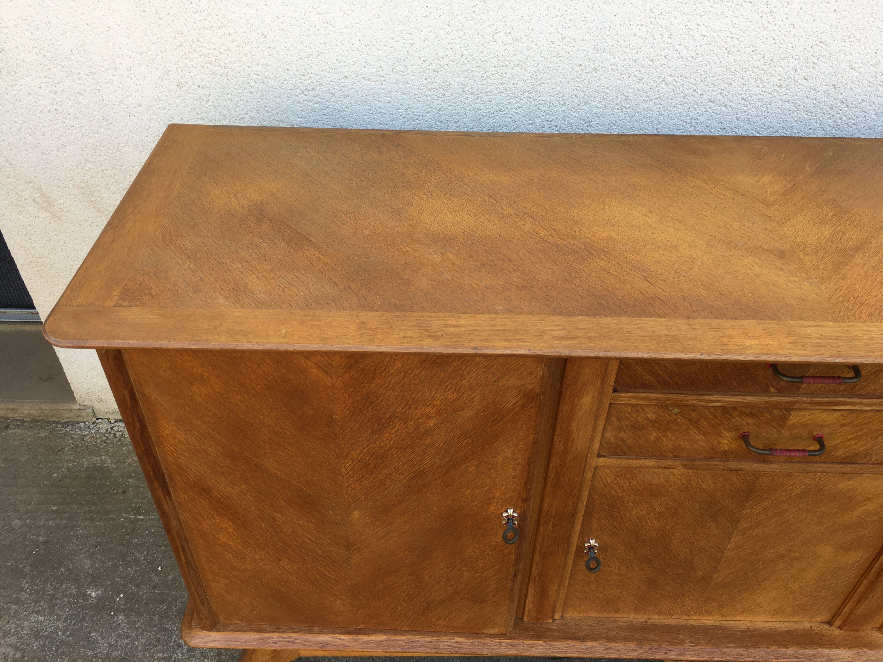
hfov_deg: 61.7
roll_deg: -1.1
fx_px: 740
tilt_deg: -41.8
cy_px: 331
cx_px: 442
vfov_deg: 48.2
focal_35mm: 29
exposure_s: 1/100
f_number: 2.2
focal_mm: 4.15
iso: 25
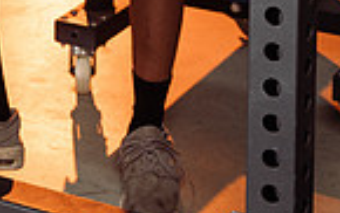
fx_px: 1494
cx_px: 59
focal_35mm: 161
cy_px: -279
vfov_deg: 7.7
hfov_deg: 12.9
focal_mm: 51
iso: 160
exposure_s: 1/250
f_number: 5
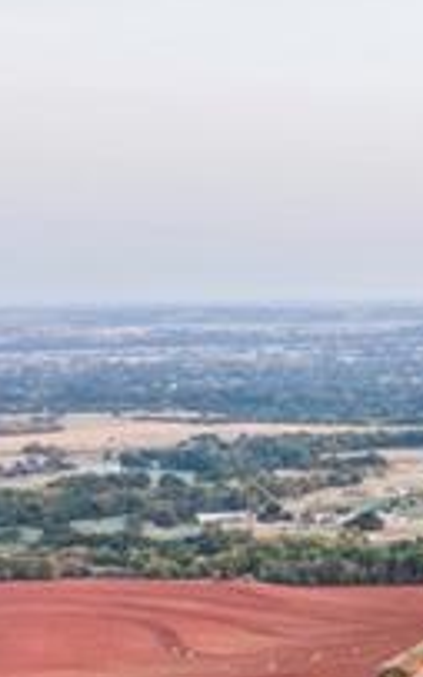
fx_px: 2083
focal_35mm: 113
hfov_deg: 10.5
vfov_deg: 17.7
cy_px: 770
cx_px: 894
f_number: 2.8
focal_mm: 8.4
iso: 150
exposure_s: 1/250
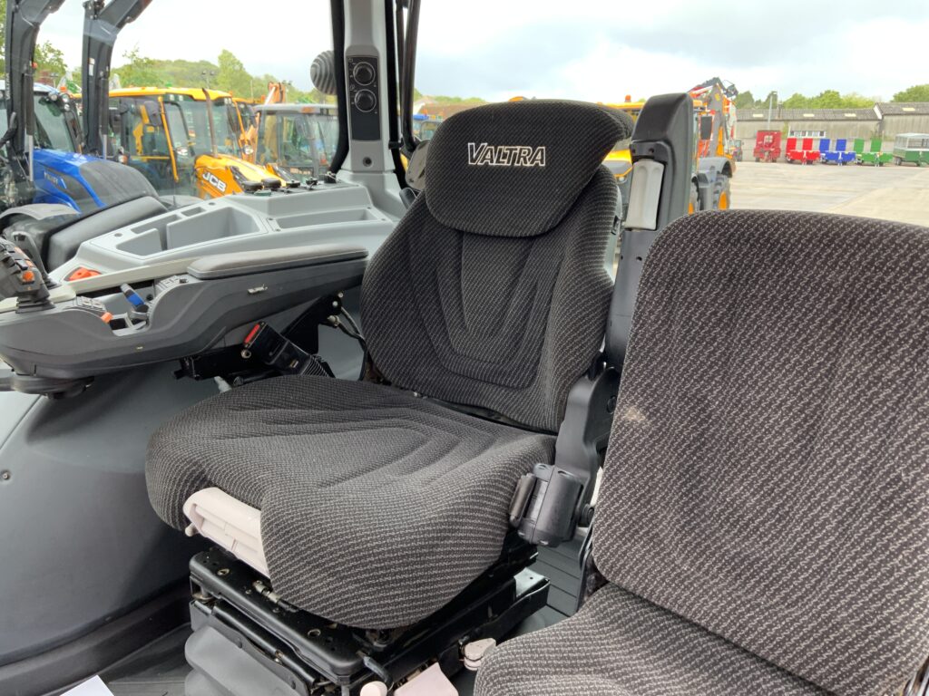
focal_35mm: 29
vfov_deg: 48.2
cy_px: 348
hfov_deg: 61.7
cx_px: 464
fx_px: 778
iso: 25
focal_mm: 3
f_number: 1.8
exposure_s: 1/122
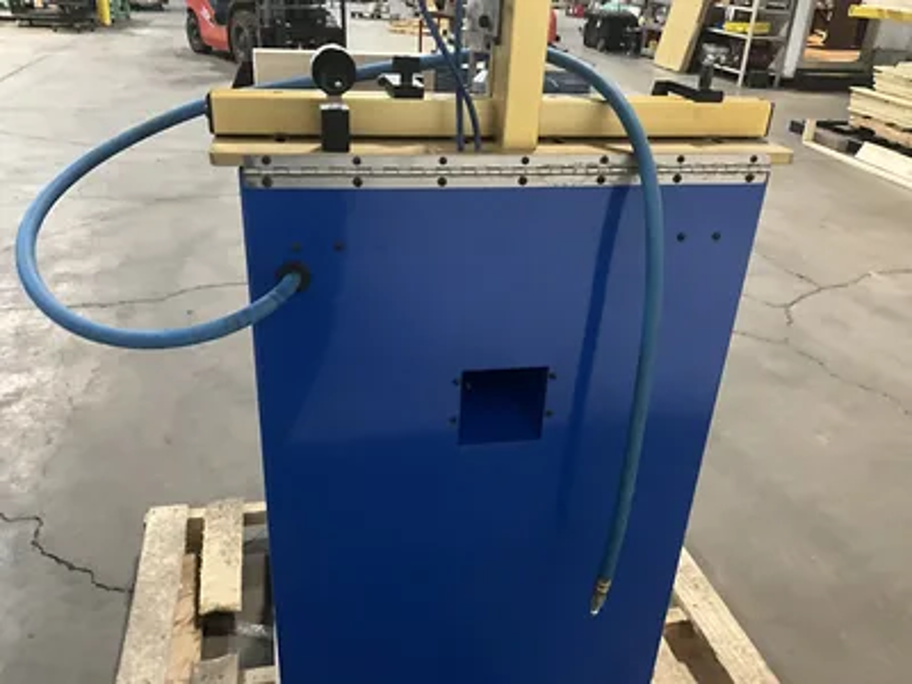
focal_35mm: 29
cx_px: 456
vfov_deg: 48.2
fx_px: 764
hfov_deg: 61.7
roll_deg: -4.5
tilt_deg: -27.7
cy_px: 342
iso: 500
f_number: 1.8
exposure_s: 1/30
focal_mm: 3
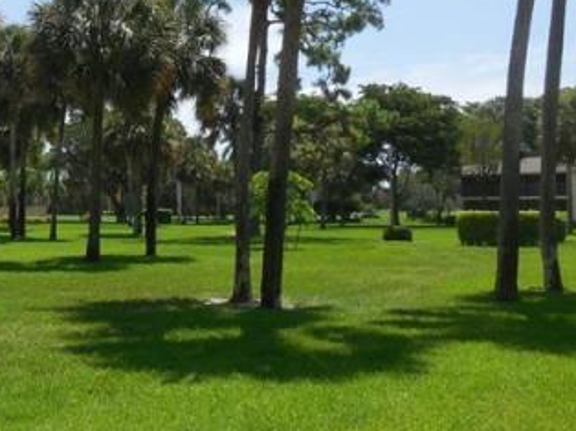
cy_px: 123
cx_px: 64
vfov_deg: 28.2
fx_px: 848
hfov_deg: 35.4
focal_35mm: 51
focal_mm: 4.5
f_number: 3.1
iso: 125
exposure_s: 1/1250
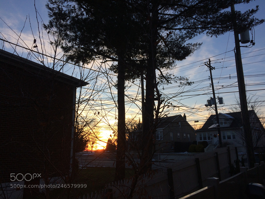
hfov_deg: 61.7
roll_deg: +0.5
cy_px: 100
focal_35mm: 29
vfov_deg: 48.2
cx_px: 132
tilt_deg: +11.6
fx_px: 222
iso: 32
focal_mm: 4.15
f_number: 2.2
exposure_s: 1/370
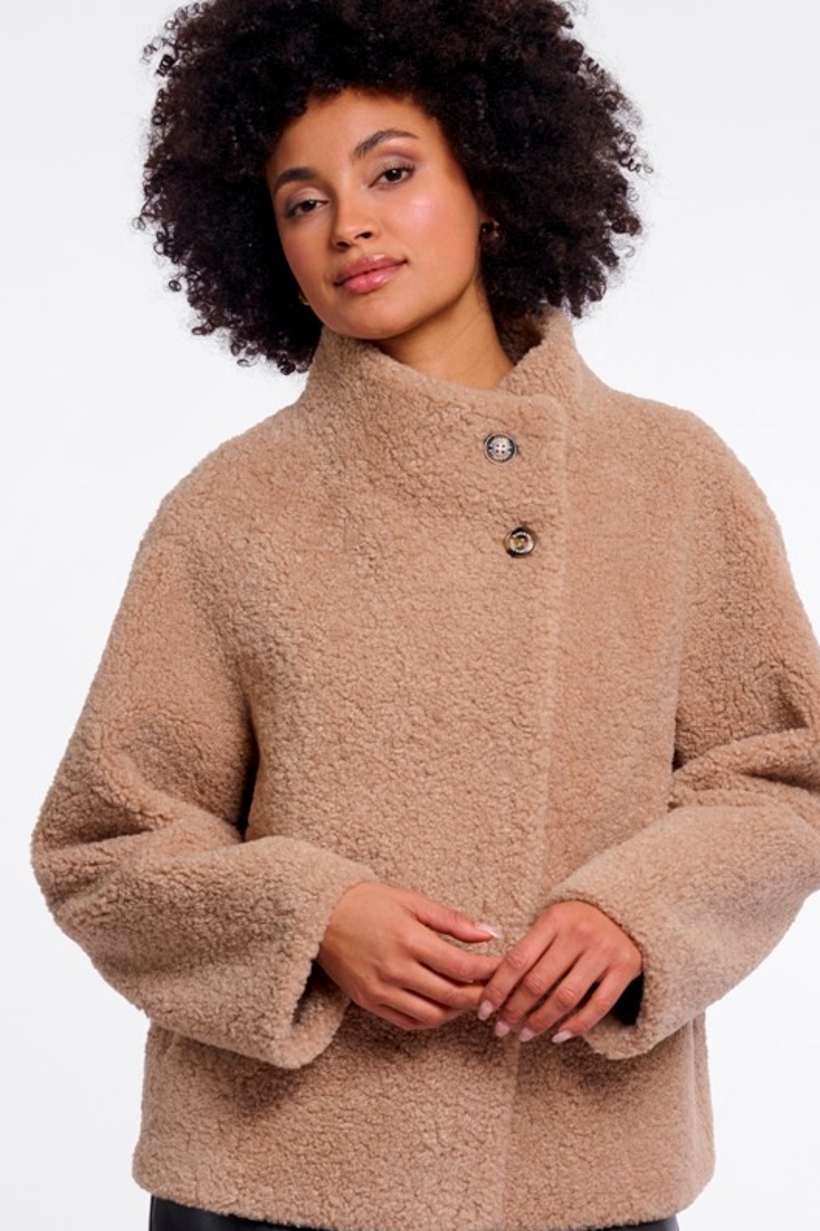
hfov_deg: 11.8
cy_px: 668
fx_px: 3965
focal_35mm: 116
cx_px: 393
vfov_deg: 17.6
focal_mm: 90
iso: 125
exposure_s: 1/160
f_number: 8
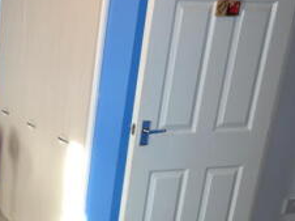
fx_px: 528
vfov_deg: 23.1
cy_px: 193
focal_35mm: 62
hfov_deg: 27.8
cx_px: -50
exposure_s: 1/30
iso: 250
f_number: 3.5
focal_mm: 4.1
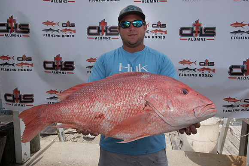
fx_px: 194
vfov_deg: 46.4
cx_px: 124
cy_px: 83
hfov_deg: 65.5
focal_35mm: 28
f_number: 9
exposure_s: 1/400
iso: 250
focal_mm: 28
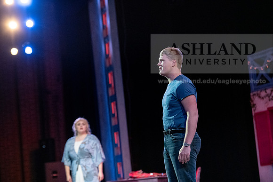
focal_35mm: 105
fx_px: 796
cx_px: 136
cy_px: 91
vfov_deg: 13.0
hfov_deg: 19.5
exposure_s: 1/250
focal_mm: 105
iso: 4000
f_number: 2.8
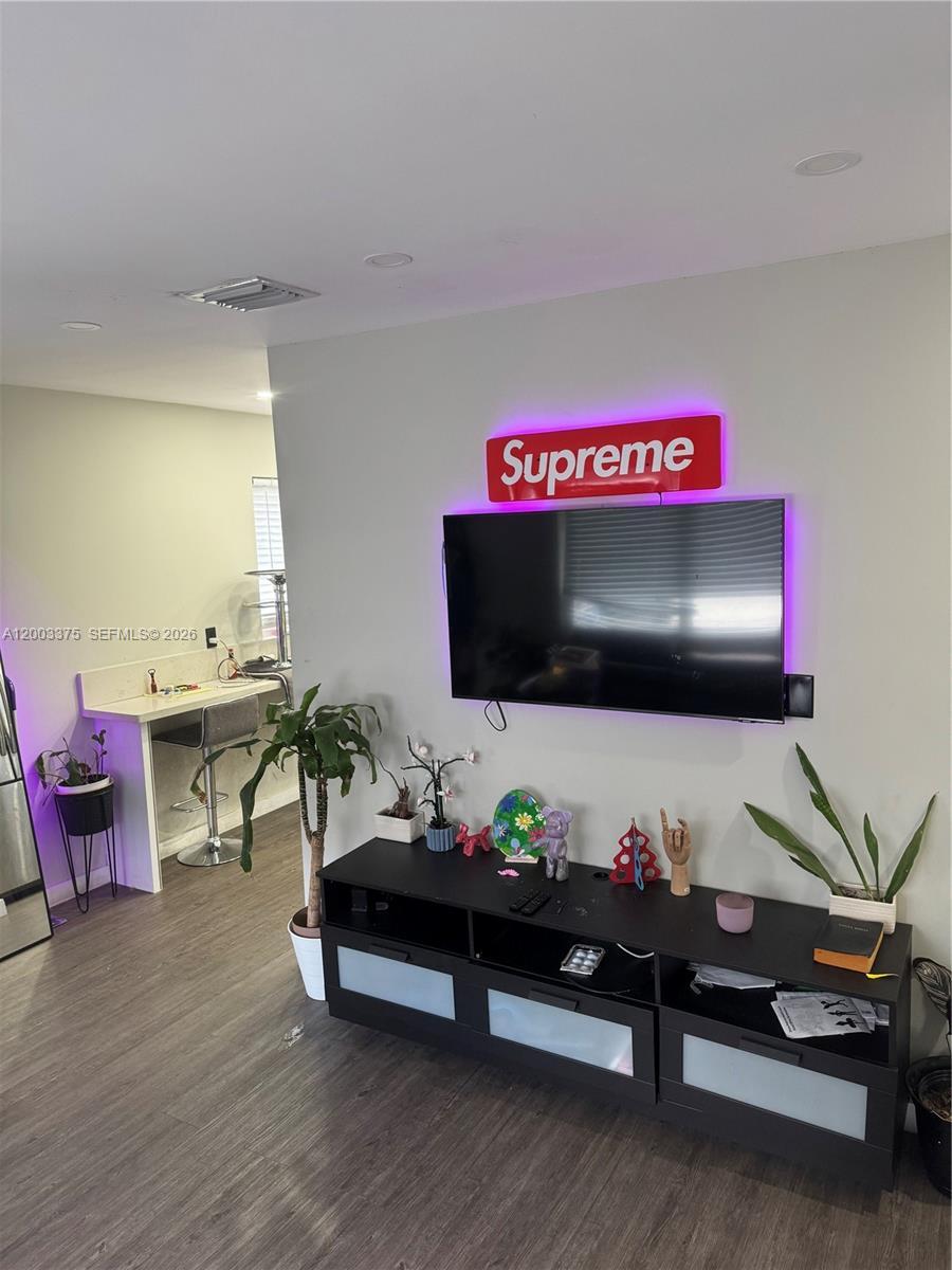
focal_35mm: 24
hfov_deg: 56.8
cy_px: 635
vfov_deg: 71.6
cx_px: 476
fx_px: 880
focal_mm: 6.76
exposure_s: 1/76
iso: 200
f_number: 1.78
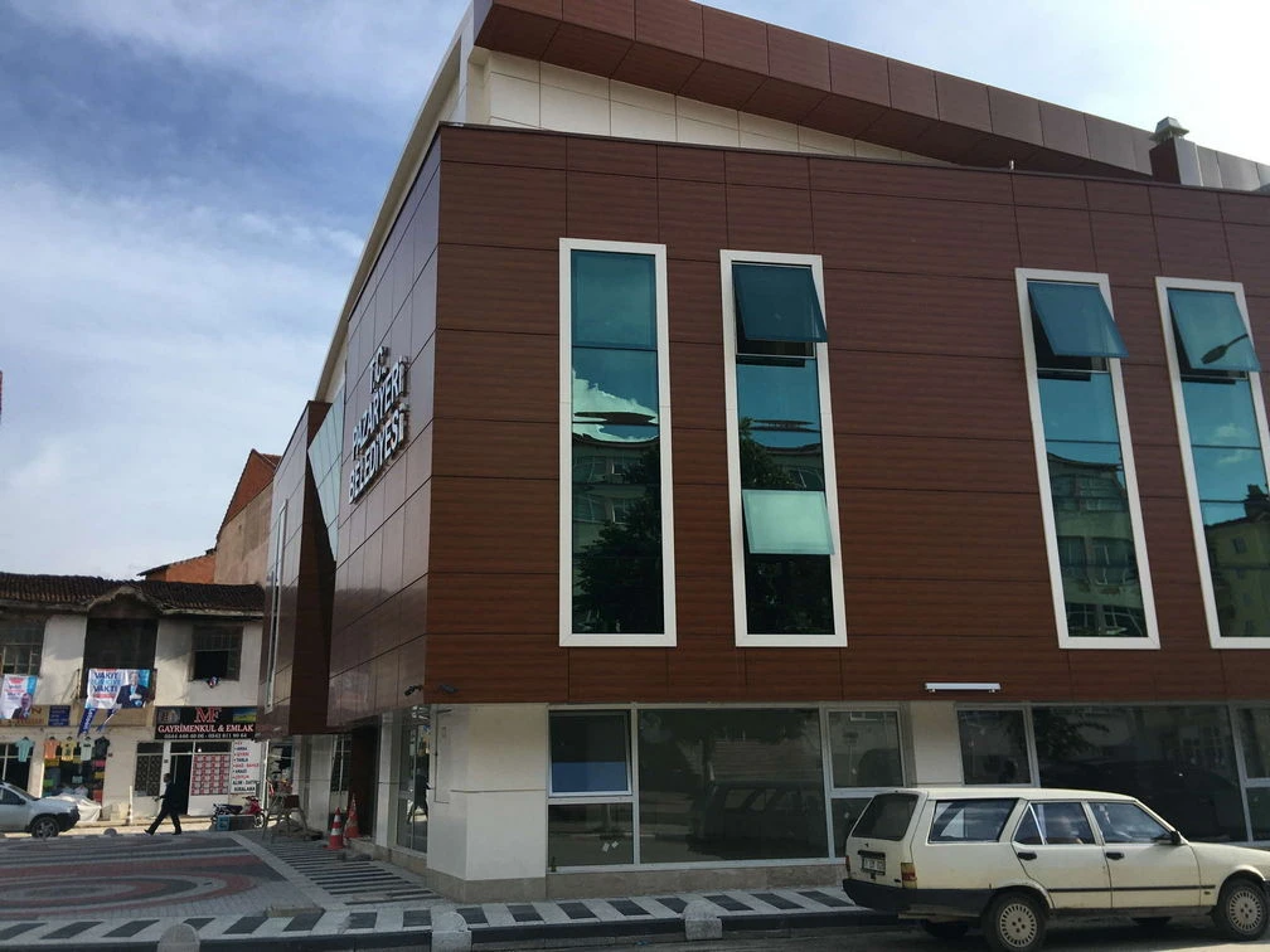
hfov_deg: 61.7
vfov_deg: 48.2
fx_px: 1064
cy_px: 476
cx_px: 635
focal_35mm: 29
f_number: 2.2
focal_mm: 4.15
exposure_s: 1/1083
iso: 25
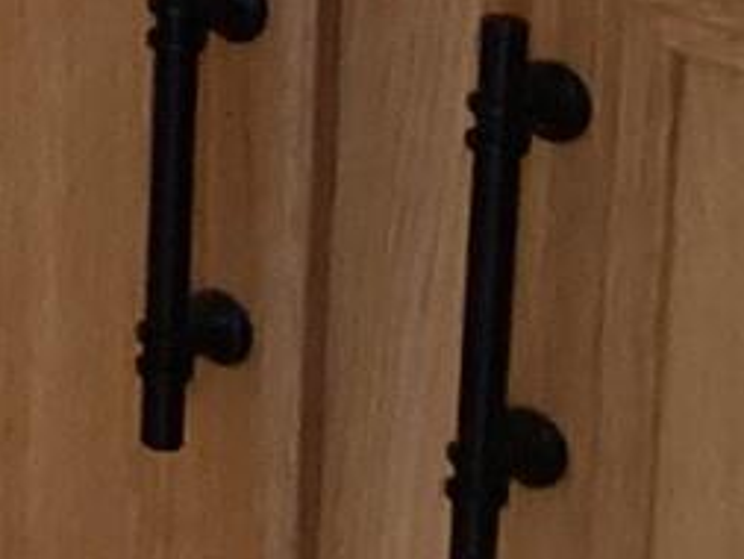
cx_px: -1326
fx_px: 4215
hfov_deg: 8.7
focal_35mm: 196
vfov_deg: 7.2
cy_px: -665
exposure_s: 1/60
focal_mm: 3.3
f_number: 2.4
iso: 320
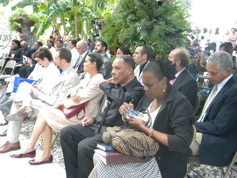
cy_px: 89
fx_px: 281
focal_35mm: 41
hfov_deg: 45.8
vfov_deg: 35.1
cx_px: 118
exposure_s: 1/140
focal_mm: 7.3
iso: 534
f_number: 3.8
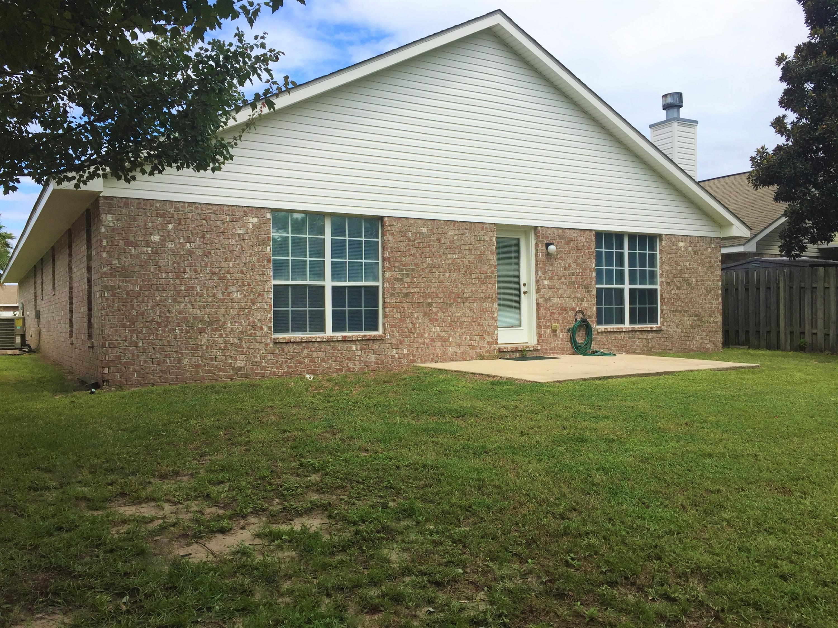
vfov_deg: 48.2
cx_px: 419
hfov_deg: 61.7
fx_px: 702
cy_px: 314
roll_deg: +0.7
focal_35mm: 29
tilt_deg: -0.8
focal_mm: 4.15
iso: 32
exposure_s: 1/2083
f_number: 2.2
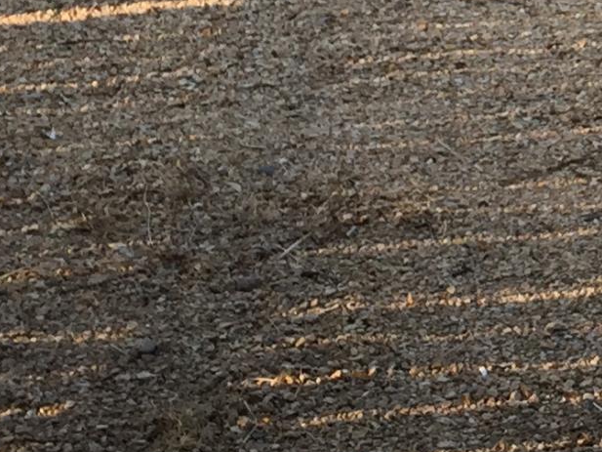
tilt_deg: -15.8
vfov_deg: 10.4
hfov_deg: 12.7
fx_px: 2453
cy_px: -63
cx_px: 1082
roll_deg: -3.8
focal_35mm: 141
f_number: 2.2
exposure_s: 1/608
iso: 32
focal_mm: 4.15
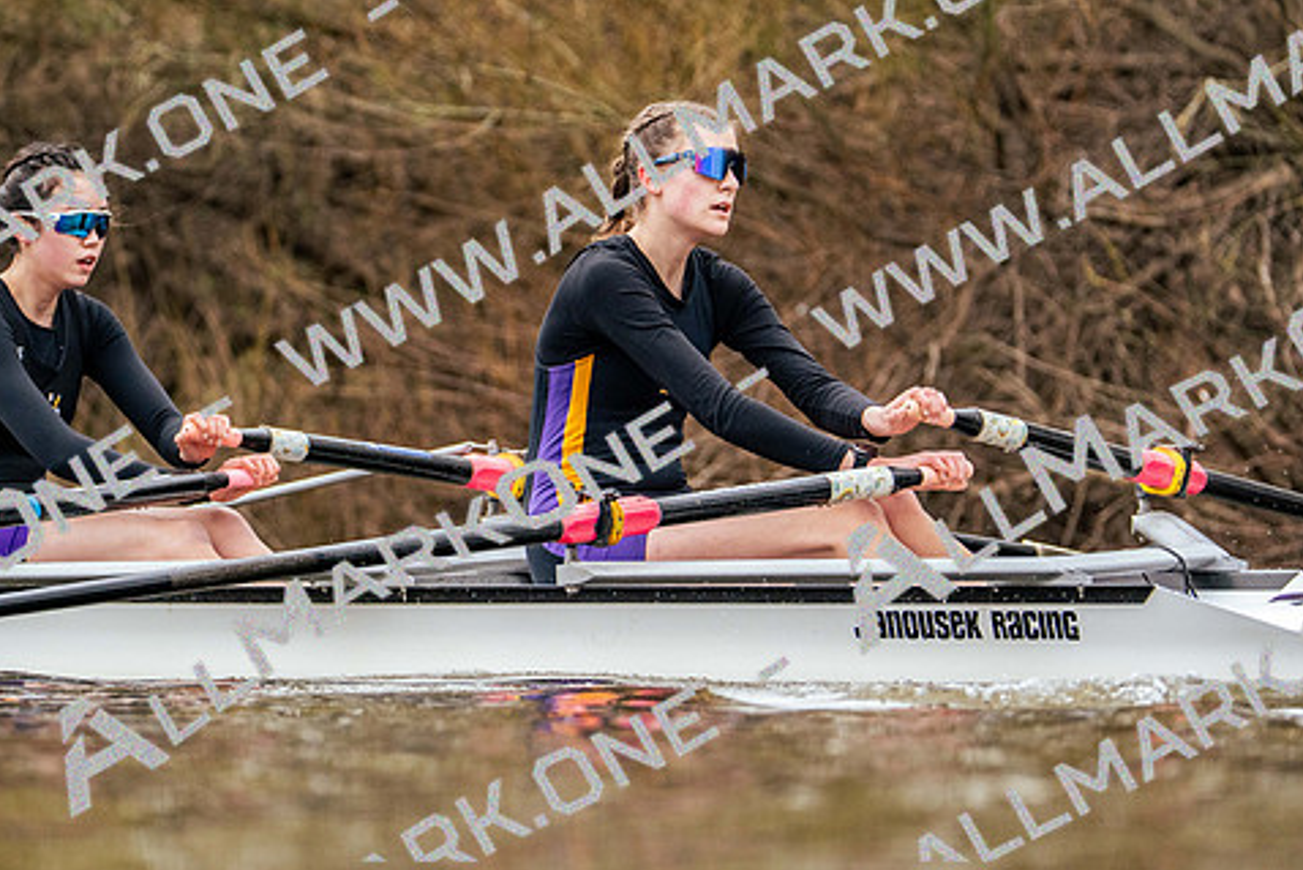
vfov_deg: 3.2
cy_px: 394
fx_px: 15495
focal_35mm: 428
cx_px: 613
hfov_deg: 4.8
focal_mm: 353
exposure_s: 1/2000
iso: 3200
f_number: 6.3
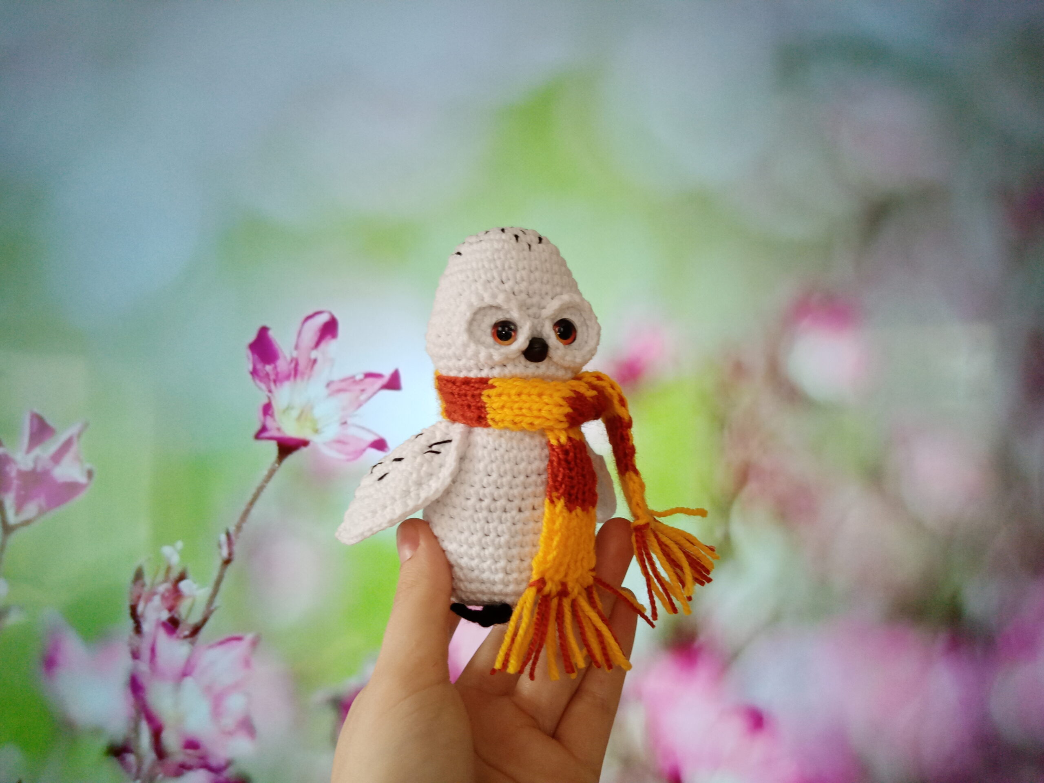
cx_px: 522
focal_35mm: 26
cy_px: 392
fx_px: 784
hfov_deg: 67.3
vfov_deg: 53.1
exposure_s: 1/33.3
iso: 160
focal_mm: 3.62
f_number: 1.8
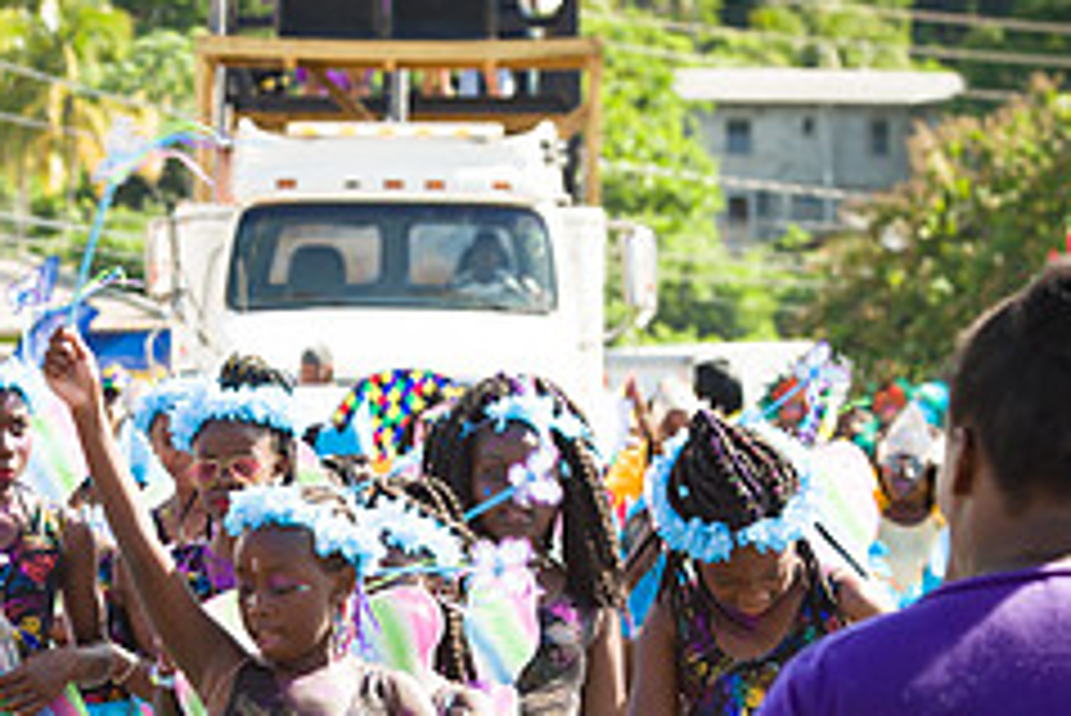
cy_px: 721
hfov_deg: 9.4
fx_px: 6519
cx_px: 342
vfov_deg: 6.3
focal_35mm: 219
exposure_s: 1/200
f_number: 7.1
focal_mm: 90
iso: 100
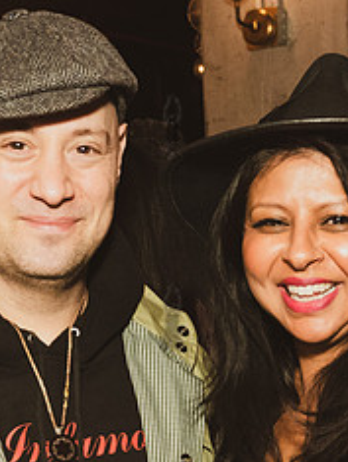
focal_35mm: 91
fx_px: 1216
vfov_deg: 21.3
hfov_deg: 16.2
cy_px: 348
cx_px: 251
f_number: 4
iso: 4000
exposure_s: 1/160
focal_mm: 27
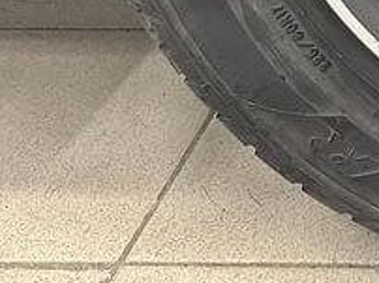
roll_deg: +1.3
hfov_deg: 15.8
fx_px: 1170
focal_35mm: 107
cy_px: -290
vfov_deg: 12.2
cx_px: 675
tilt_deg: -12.1
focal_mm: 6.86
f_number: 1.78
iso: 400
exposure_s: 1/50
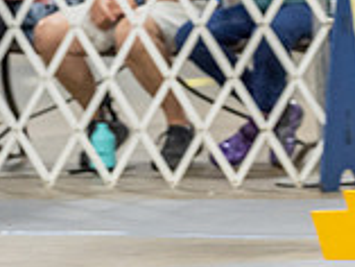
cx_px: 595
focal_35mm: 486
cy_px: 21
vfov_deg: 3.1
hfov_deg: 4.0
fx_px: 4988
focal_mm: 137
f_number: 2.8
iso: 2500
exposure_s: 1/160
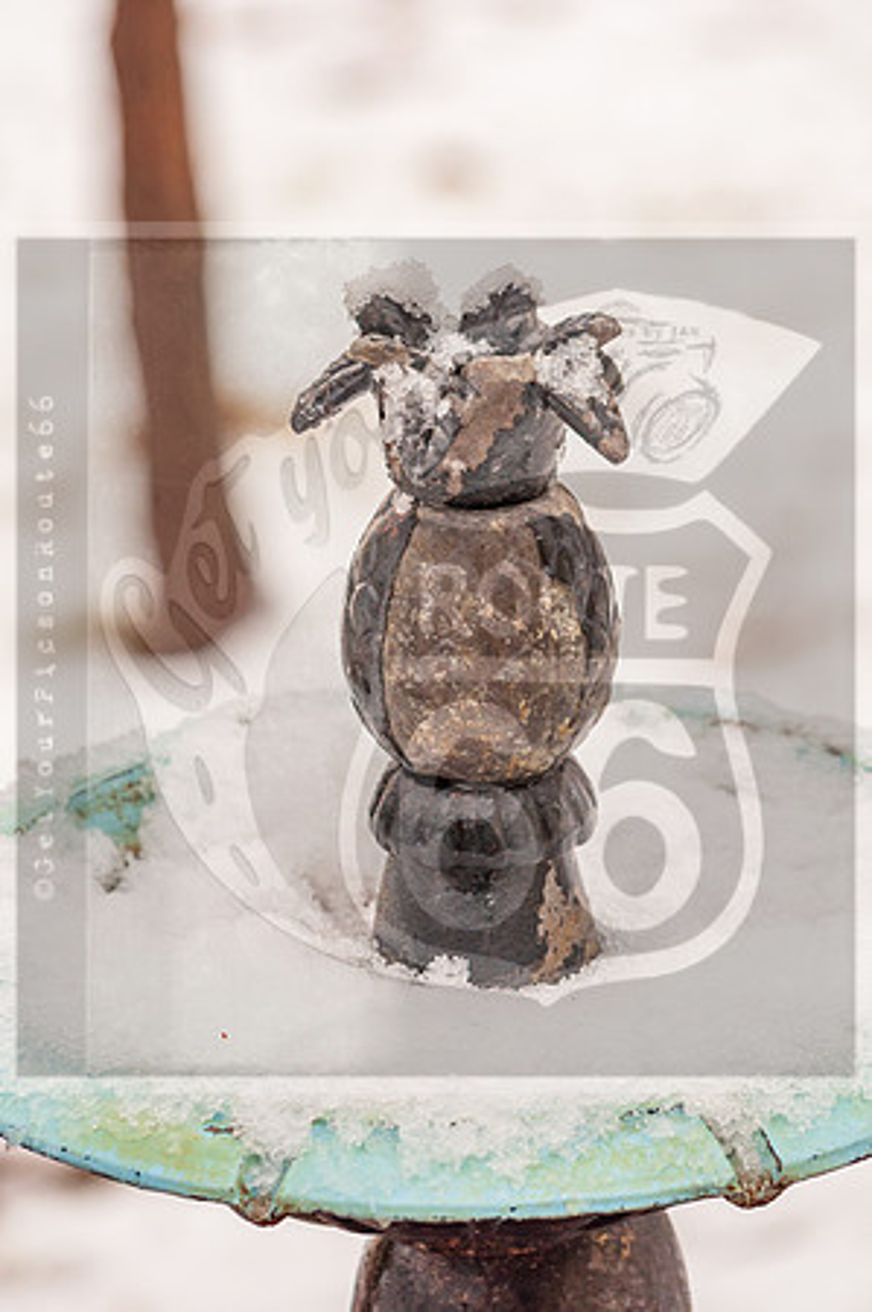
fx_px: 5571
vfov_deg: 13.4
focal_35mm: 153
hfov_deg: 8.9
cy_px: 656
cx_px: 436
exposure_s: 1/250
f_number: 8
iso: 400
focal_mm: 102
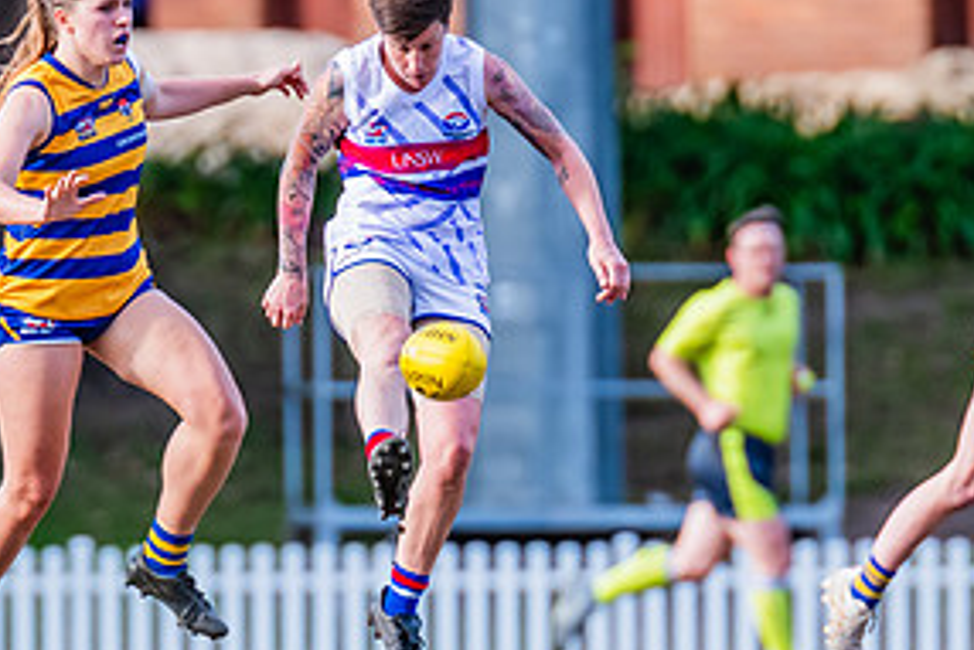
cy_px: 322
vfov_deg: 1.1
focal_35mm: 1211
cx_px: 336
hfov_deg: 1.7
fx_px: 32779
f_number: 4.5
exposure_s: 1/1250
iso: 800
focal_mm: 420
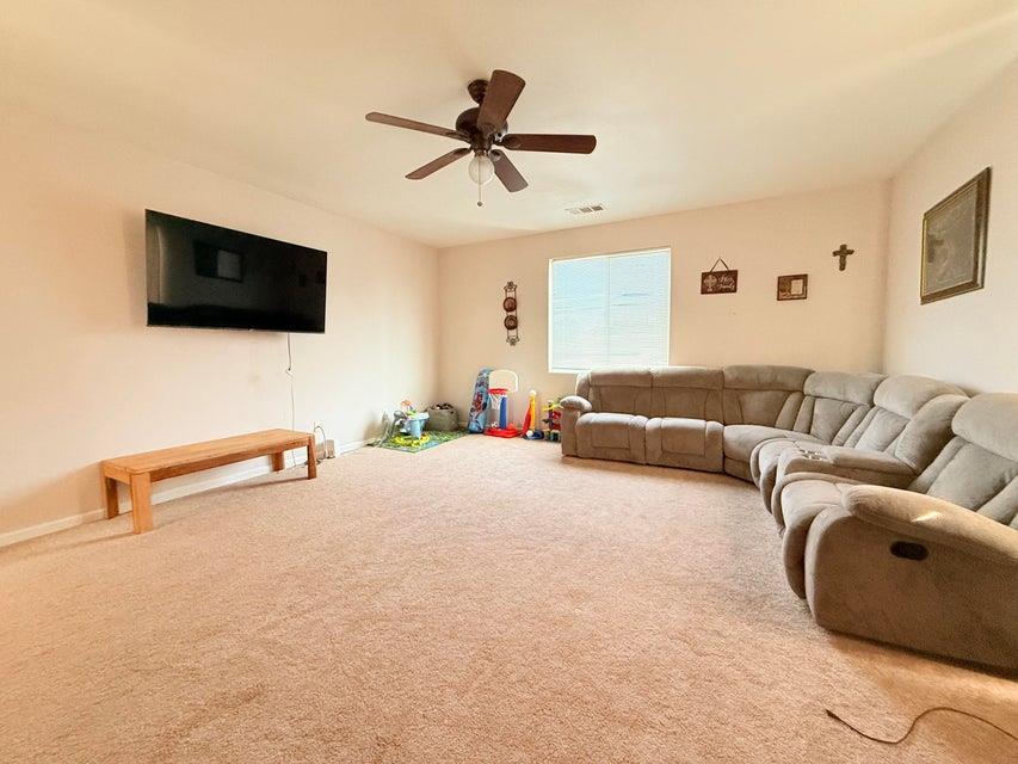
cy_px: 382
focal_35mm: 14
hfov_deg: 102.1
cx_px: 509
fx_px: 412
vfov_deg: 85.7
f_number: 2.2
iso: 400
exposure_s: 1/78
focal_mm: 2.22
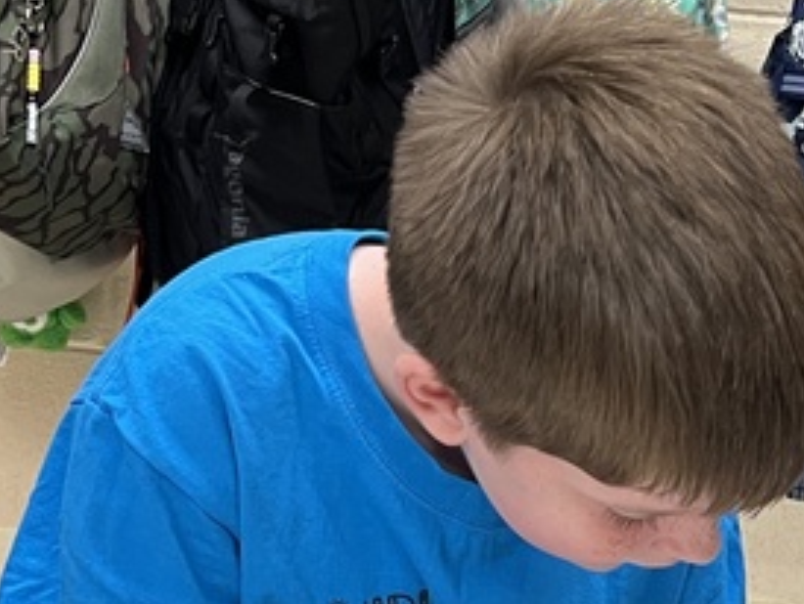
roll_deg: -6.1
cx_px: 910
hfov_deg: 19.3
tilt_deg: -7.0
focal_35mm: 97
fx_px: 2255
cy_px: 727
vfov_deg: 14.8
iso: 100
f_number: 1.6
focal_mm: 5.1
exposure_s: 1/60
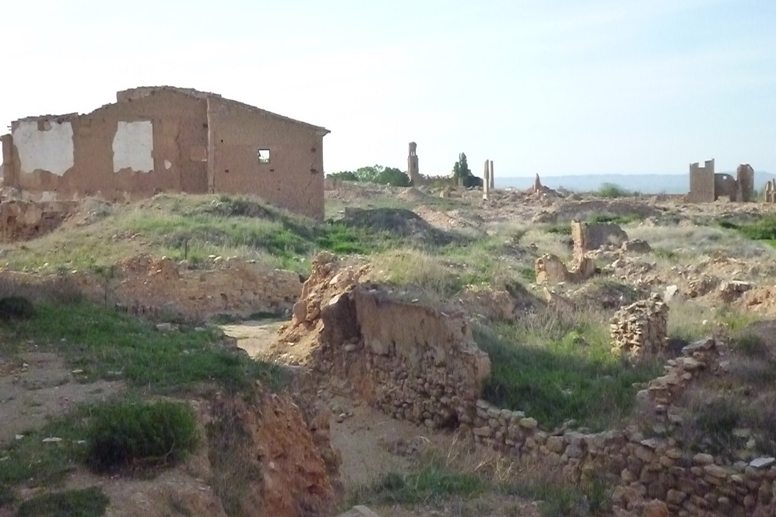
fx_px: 927
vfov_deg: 31.2
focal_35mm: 43
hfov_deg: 45.4
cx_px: 388
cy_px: 252
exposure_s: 1/800
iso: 2500
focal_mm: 7.3
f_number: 11
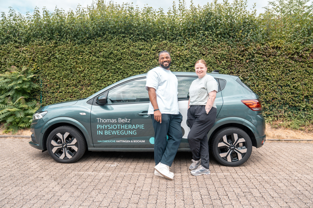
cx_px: 156
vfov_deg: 44.2
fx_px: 257
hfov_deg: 62.7
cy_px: 104
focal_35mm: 30
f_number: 2.8
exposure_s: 1/1000
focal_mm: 29
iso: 160
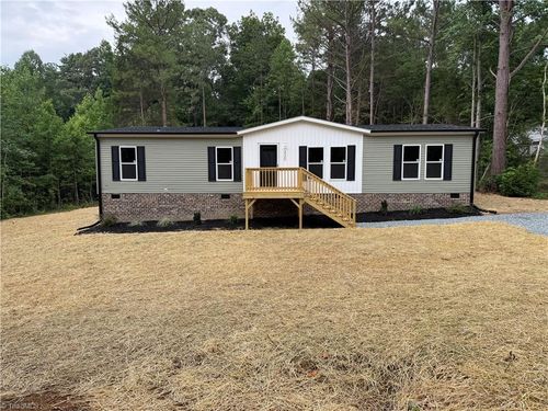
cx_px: 274
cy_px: 206
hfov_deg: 71.6
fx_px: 380
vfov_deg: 56.8
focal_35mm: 24
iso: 80
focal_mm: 6.76
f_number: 1.78
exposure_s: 1/677
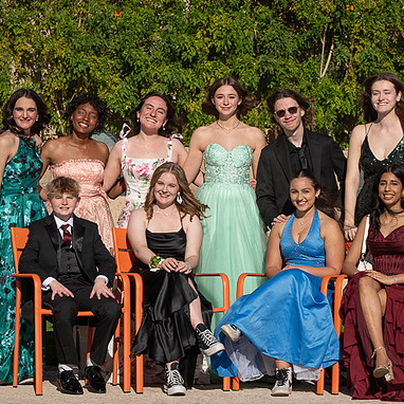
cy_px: 189
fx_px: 2231
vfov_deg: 10.3
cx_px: 262
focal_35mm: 169
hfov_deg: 10.3
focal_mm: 123
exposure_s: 1/200
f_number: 11
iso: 50
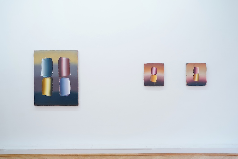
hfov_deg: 54.4
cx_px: 119
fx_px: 231
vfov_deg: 37.9
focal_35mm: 35
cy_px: 80
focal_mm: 35
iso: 200
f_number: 4.5
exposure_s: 1/40
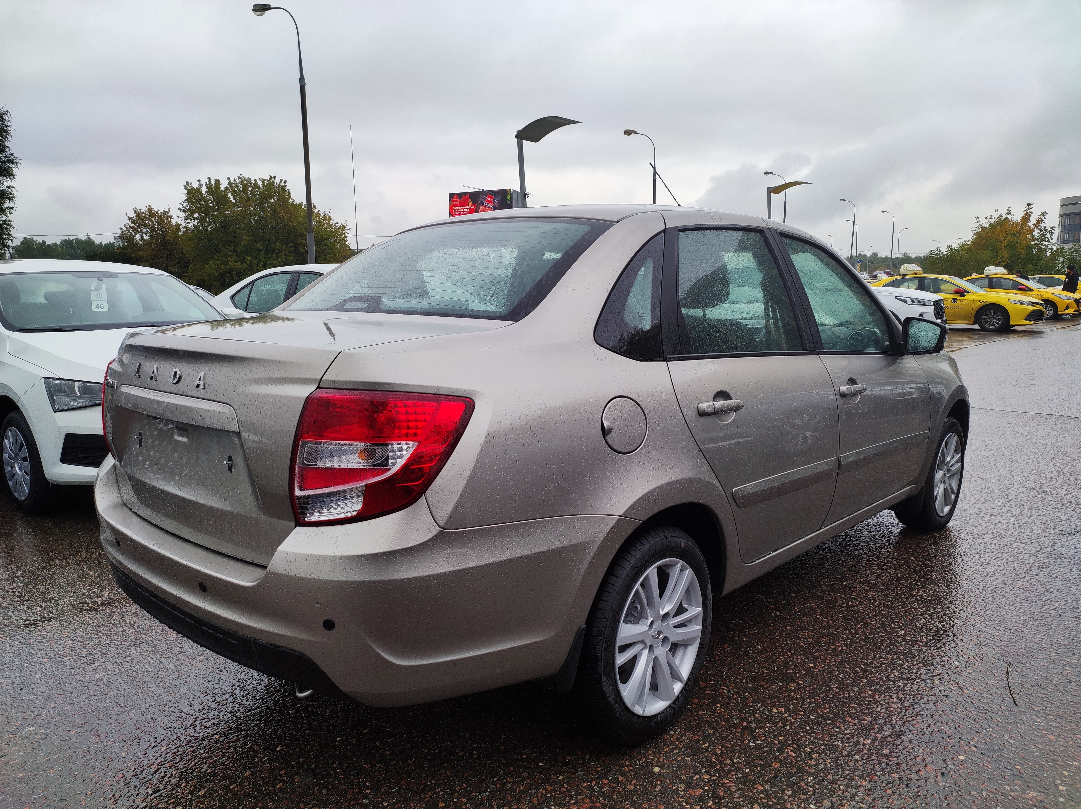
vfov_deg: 74.6
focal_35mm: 17
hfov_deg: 91.1
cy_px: 404
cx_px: 540
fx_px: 530
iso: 50
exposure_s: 1/334
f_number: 1.79
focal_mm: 4.74
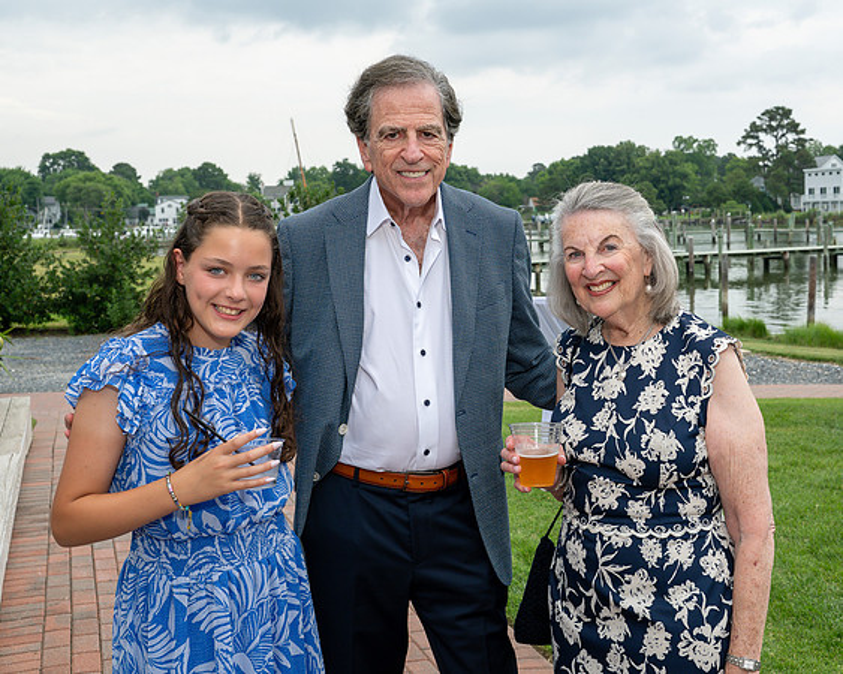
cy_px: 306
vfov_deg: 33.1
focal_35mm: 45
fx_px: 1133
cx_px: 475
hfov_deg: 40.7
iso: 280
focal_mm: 36
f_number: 8
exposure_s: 1/250
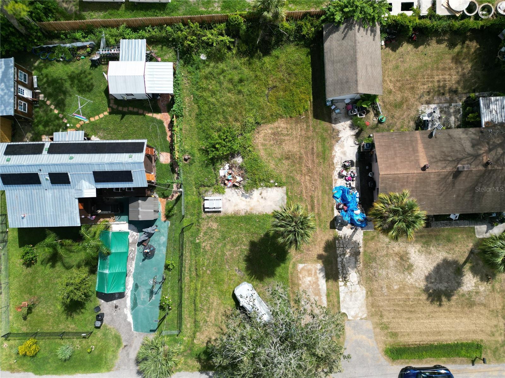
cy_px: 189
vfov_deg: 56.8
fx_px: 350
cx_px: 252
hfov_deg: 71.6
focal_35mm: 24
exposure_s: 1/3000
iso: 130
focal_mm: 6.72
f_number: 1.7
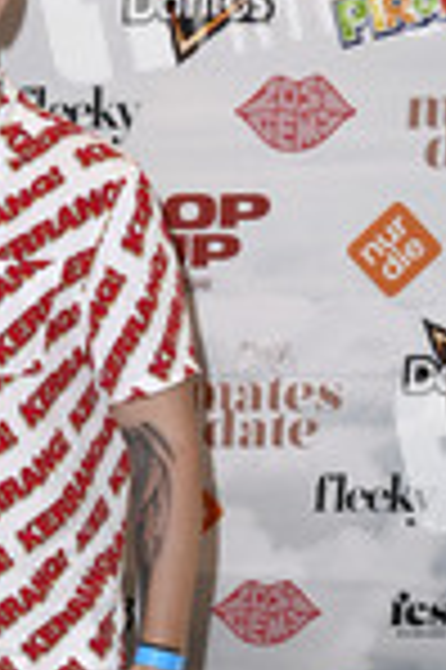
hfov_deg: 15.6
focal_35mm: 83
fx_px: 1546
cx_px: -144
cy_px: 652
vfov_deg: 23.6
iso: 1250
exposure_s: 1/250
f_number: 6.3
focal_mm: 31
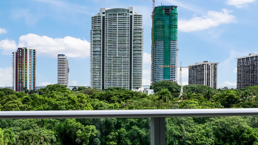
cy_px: 91
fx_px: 260
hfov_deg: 51.2
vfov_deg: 31.0
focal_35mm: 38
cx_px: 75
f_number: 11
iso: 320
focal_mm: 14
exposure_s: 1/400
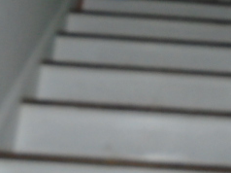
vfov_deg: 19.3
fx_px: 467
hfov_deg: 27.5
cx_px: 164
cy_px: -55
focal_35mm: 70
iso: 400
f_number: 8
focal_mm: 4.6
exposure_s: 1/30
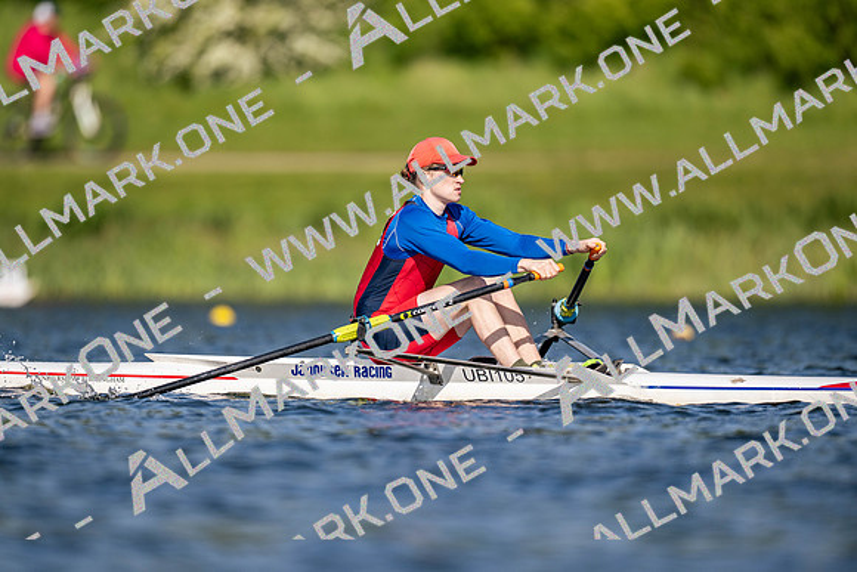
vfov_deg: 2.3
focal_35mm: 600
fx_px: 14286
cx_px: 428
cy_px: 286
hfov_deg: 3.4
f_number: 4
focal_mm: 600
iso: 200
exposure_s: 1/2500
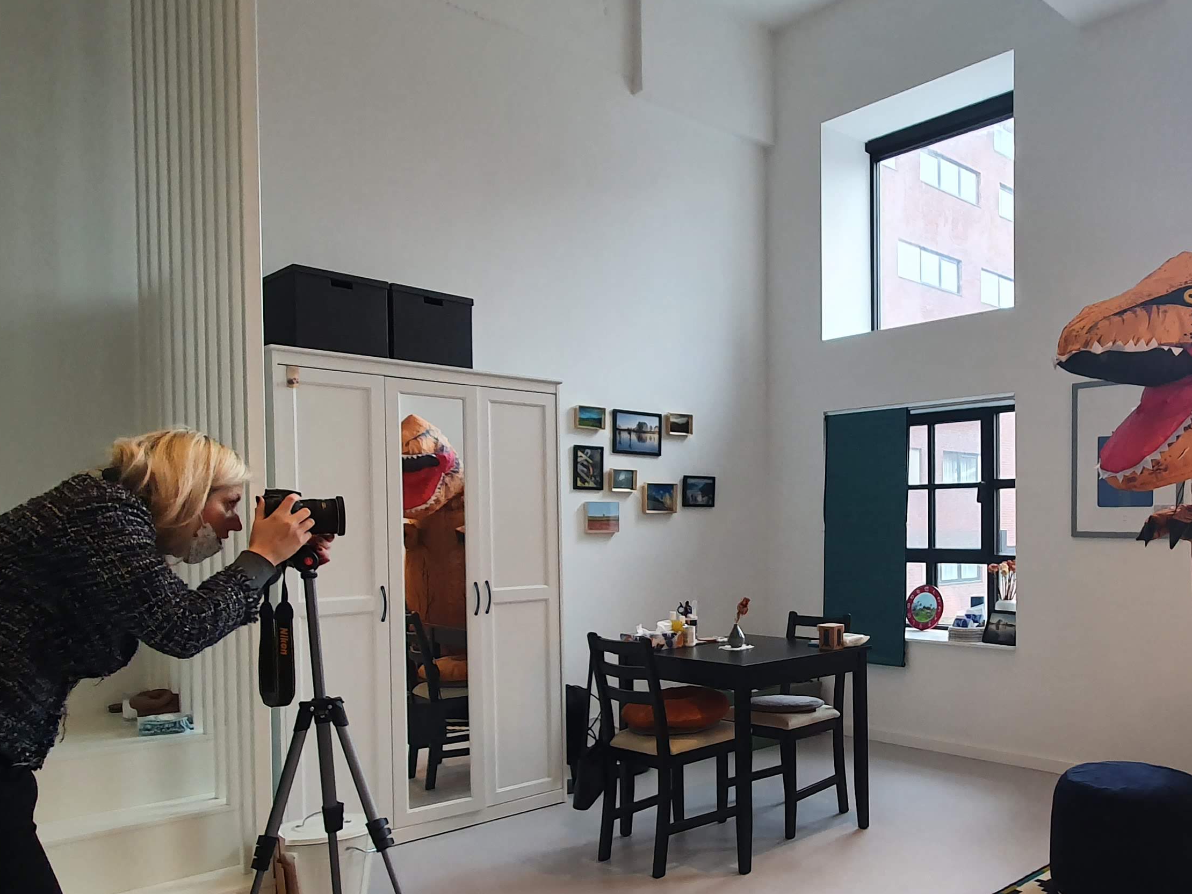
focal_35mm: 27
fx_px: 930
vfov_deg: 51.0
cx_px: 818
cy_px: 537
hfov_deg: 63.3
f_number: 2.2
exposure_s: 1/50
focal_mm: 1.8
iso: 160
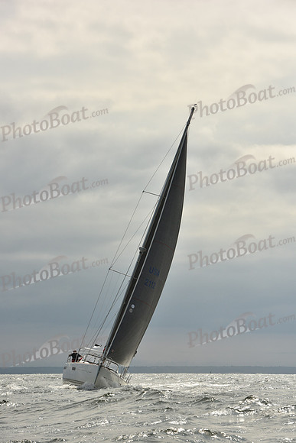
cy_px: 222
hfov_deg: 10.2
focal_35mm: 135
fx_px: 1664
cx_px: 148
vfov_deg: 15.2
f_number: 10
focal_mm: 135
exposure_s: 1/1600
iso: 320
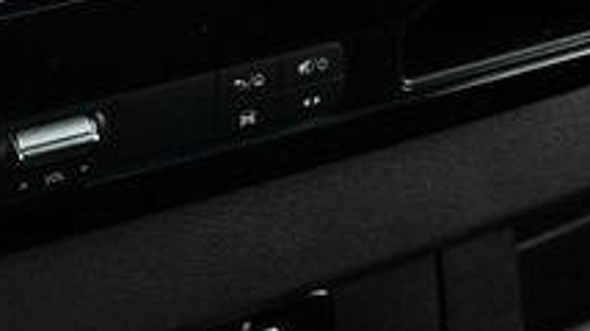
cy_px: -14
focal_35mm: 113
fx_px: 1766
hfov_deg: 18.3
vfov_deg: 10.6
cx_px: -58
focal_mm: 18
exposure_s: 1/250
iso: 400
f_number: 3.5
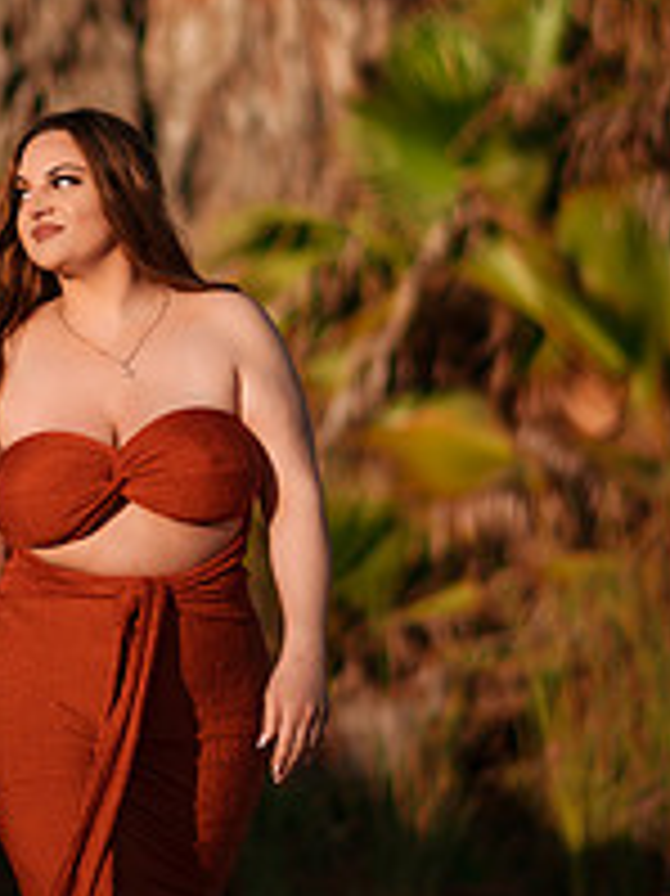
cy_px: 342
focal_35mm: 126
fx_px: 3255
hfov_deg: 11.7
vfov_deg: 15.6
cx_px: 220
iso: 50
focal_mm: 58
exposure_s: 1/8000
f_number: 1.4
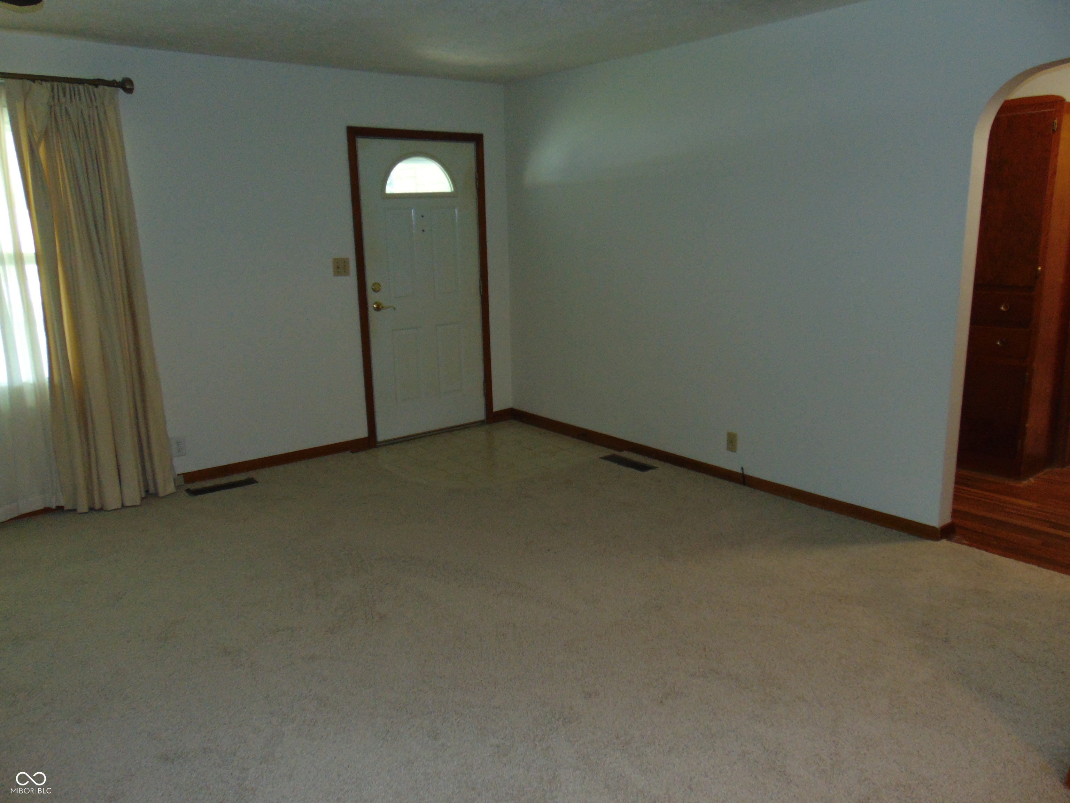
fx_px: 773
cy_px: 402
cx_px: 535
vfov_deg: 54.9
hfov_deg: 69.4
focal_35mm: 25
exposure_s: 1/30
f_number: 3
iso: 200
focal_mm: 4.5
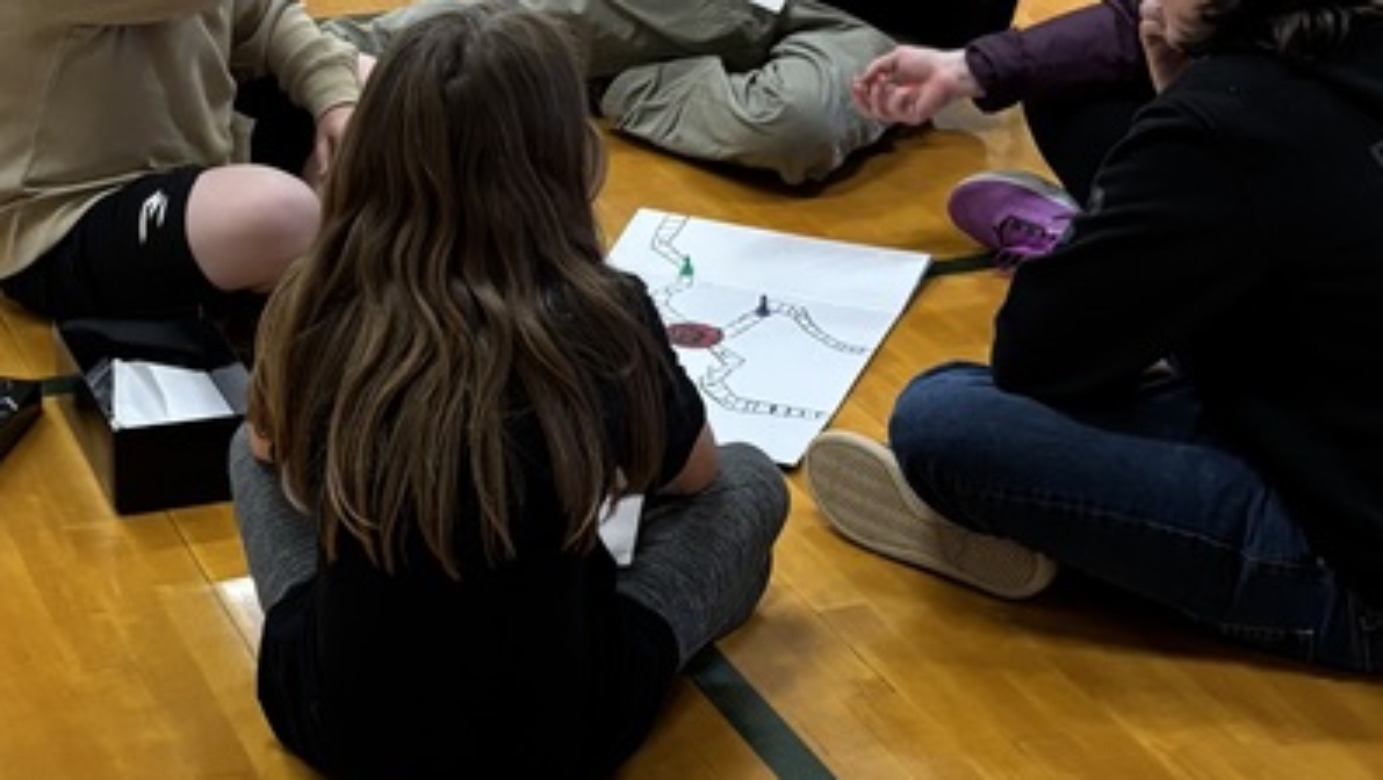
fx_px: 2679
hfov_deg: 28.6
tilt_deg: -26.7
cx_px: 359
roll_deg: -1.1
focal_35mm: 73
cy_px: 421
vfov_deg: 16.6
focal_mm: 5.96
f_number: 1.6
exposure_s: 1/60
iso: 400
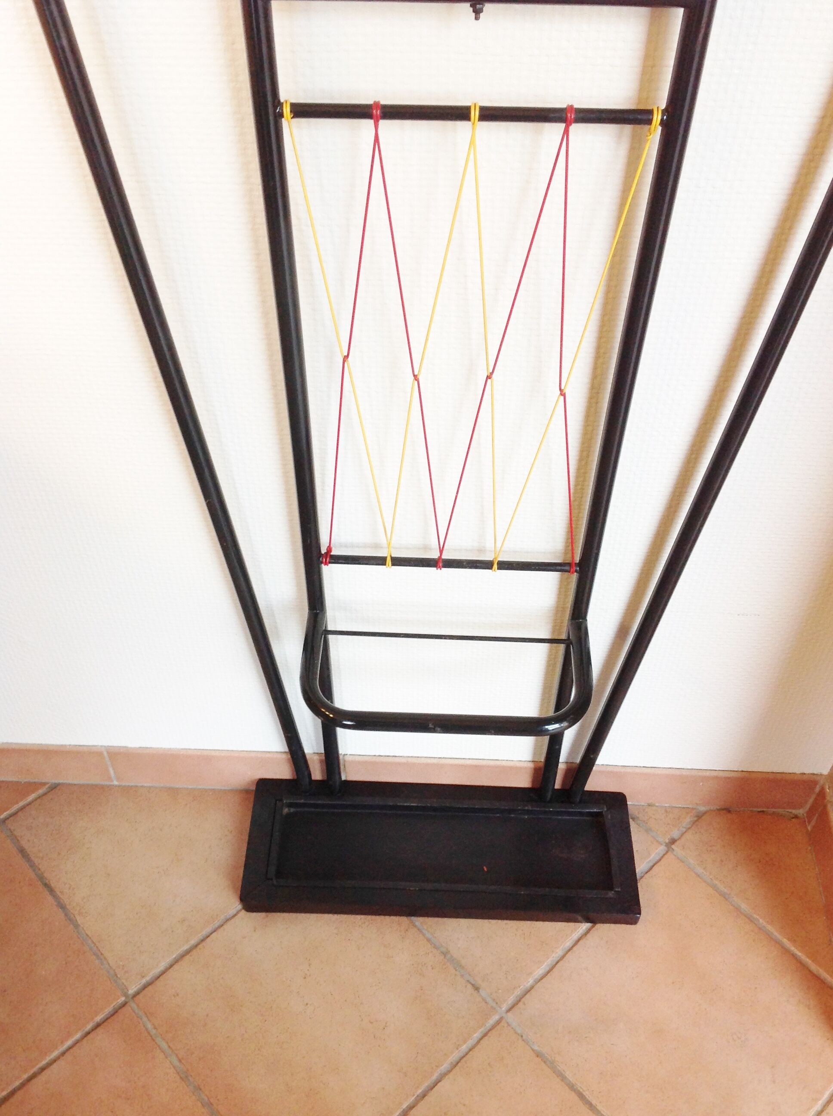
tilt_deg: -47.4
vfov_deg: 52.7
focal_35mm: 35
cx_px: 416
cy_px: 558
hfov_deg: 40.6
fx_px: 1126
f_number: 2.4
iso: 80
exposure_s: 1/15
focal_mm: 4.28
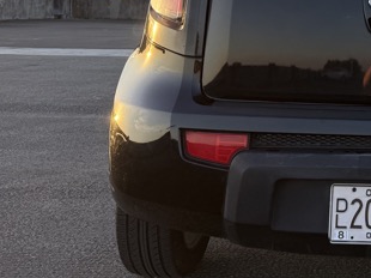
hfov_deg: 28.7
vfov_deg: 22.5
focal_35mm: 62
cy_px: -14
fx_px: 664
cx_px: 393
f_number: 1.78
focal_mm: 6.76
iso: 80
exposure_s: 1/868
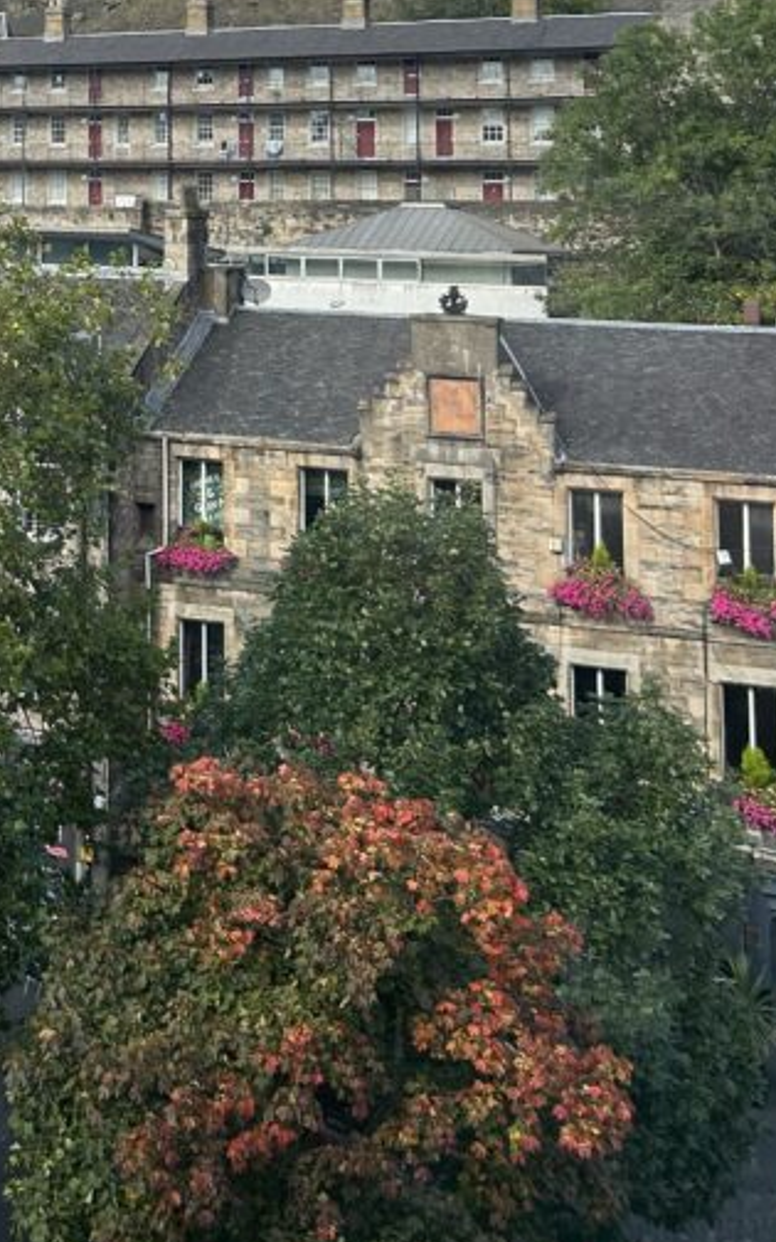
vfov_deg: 33.7
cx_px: -135
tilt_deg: +4.6
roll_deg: -0.7
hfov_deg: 21.6
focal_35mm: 56
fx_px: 1895
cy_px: 57
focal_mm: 5.7
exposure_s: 1/2841
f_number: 1.5
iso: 50
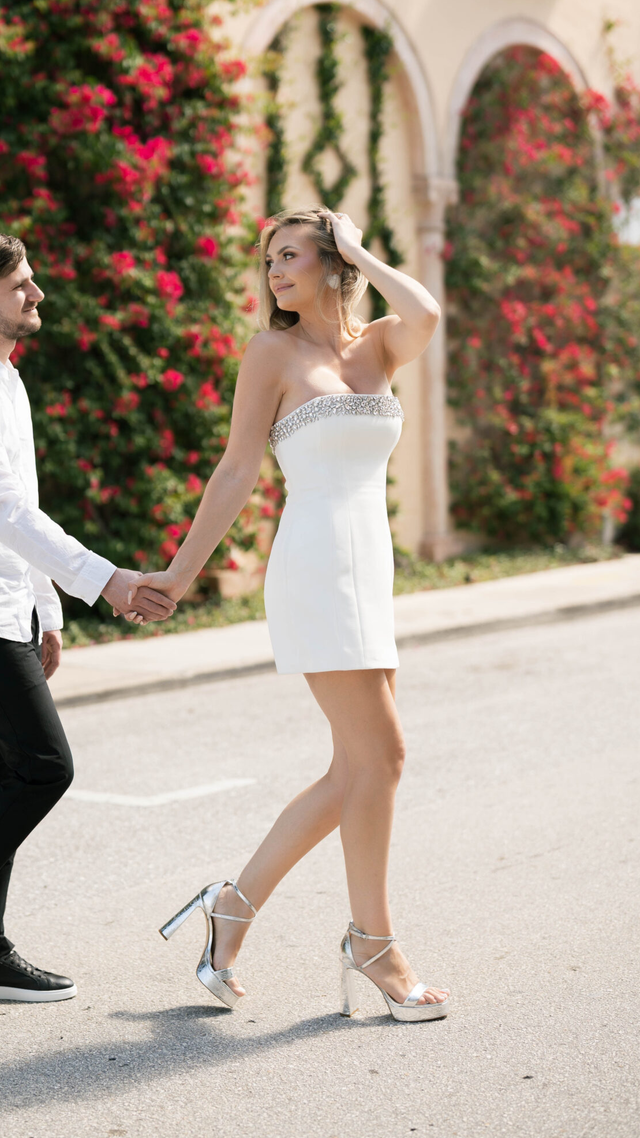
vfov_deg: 31.0
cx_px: 201
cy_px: 520
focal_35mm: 68
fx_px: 2052
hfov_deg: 17.7
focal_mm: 50
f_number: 1.6
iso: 125
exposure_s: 1/1600
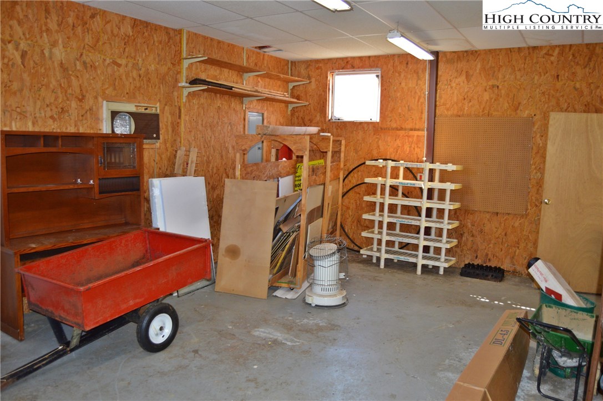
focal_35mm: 27
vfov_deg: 47.8
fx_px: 452
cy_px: 200
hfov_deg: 67.4
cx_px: 302
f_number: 4
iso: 400
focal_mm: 18
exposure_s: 1/60
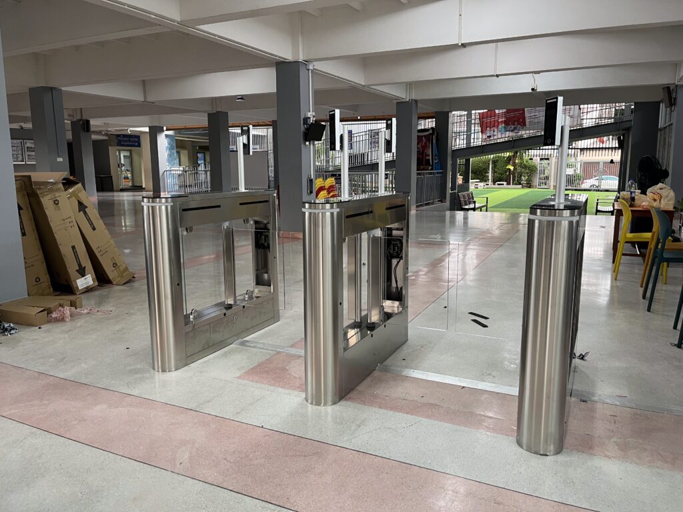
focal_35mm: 26
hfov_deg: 67.3
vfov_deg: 53.1
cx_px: 342
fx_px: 513
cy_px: 256
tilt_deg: -10.1
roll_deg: +0.1
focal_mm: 5.1
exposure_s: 1/50
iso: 100
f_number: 1.6
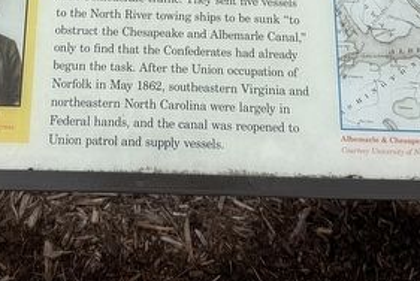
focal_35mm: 71
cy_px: -121
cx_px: 126
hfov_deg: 28.2
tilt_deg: -39.5
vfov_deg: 17.6
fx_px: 829
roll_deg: -0.6
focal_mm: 6.76
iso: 80
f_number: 1.78
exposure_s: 1/4167
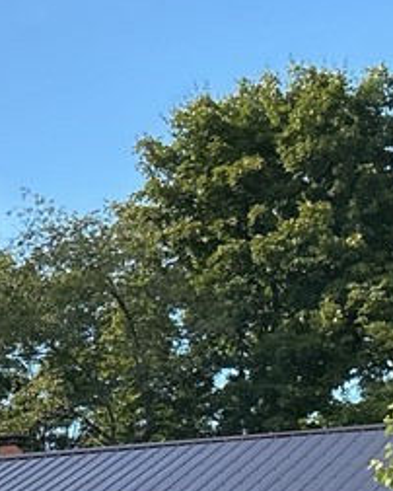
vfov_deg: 15.6
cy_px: 707
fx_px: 1670
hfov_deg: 12.2
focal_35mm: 115
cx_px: -333
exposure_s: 1/514
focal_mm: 3
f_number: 1.8
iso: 25
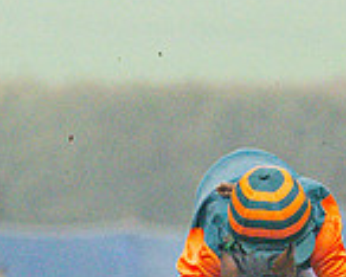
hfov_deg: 0.6
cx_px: -36
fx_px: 34072
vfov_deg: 0.5
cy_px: 642
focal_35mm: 3325
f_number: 5
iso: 800
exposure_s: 1/1250
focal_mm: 400
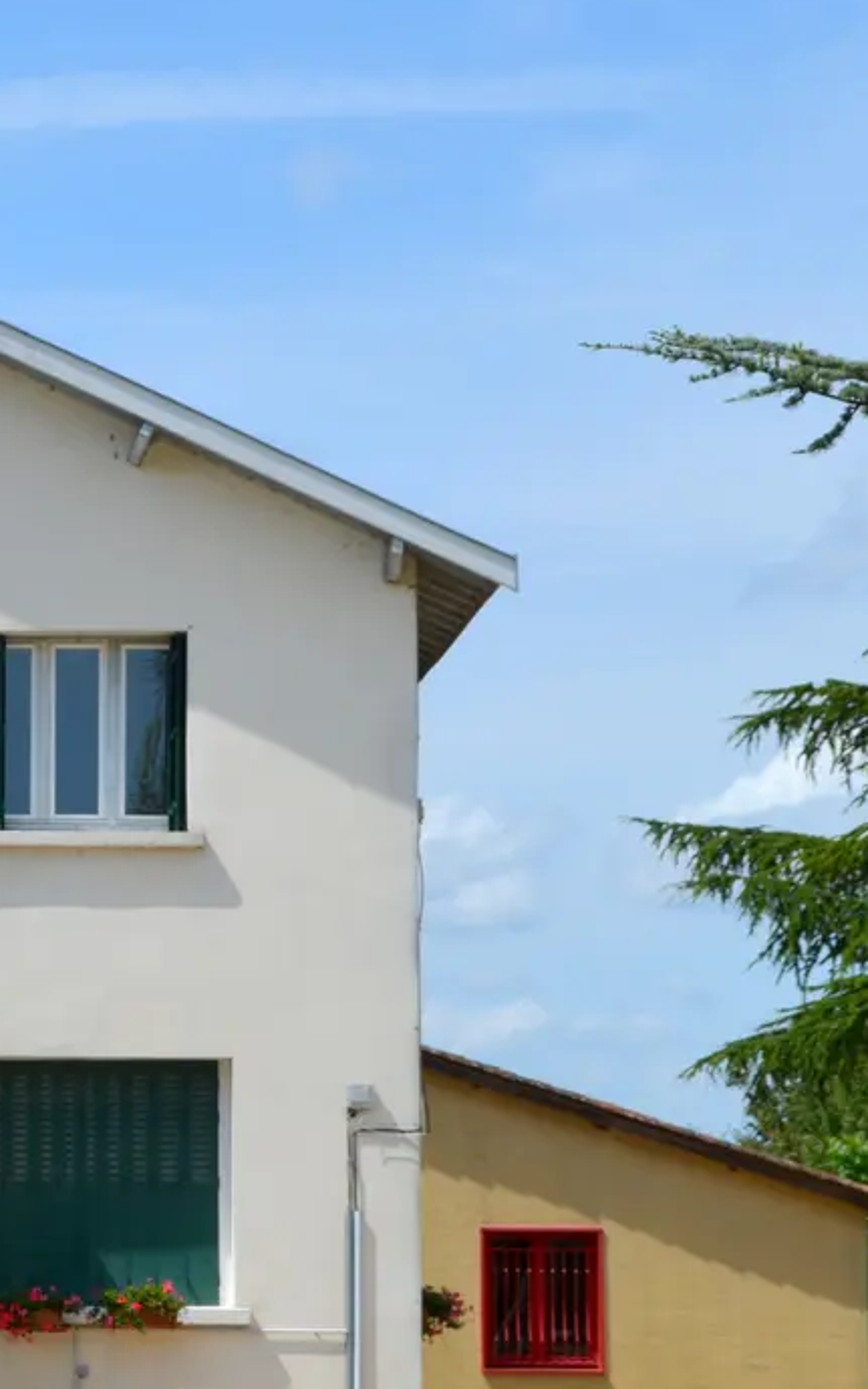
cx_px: -403
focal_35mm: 136
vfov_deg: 15.4
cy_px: 728
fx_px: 5144
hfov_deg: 9.4
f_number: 9
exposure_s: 1/320
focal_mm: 48
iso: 100
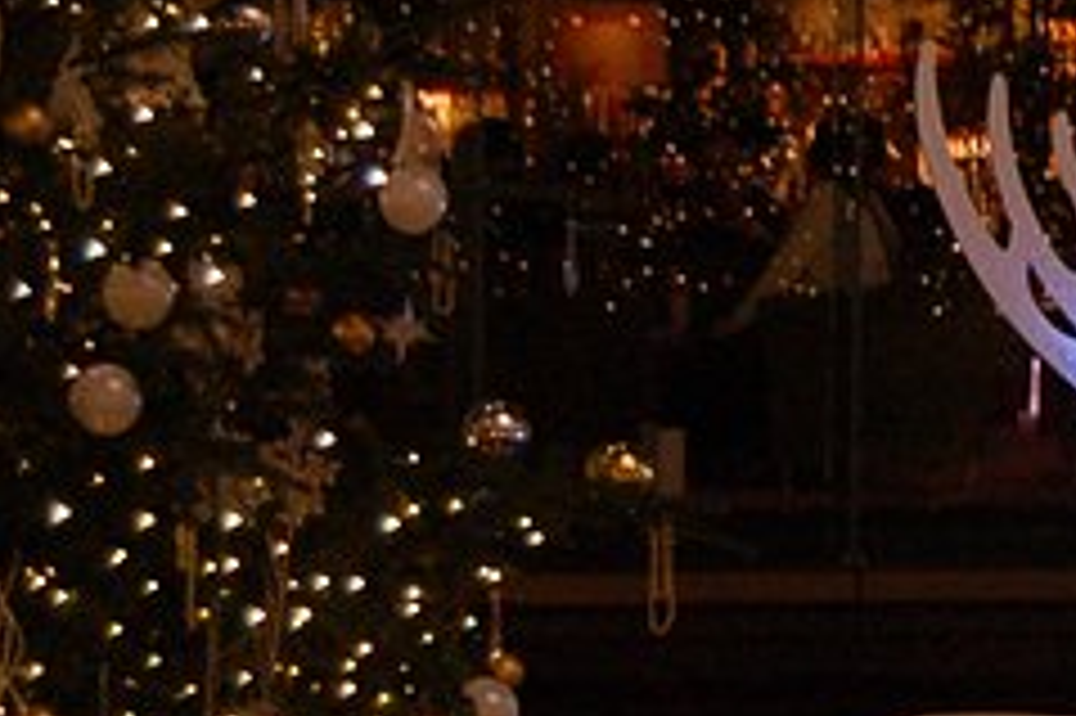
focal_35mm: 206
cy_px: 498
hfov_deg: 9.7
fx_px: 6153
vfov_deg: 6.7
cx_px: 1607
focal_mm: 32
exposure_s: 1/60
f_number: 4.5
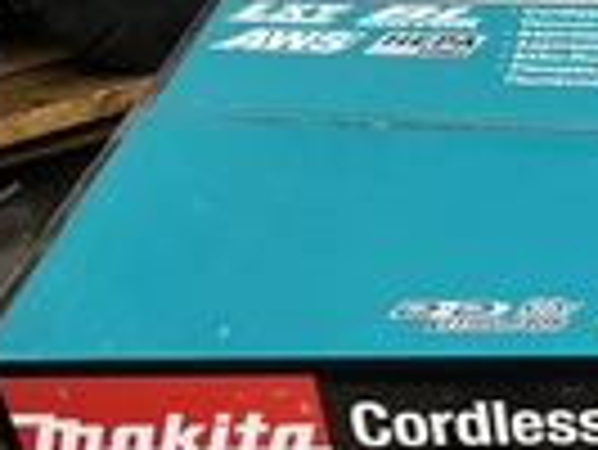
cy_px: 410
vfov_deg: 16.8
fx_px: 1504
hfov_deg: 20.0
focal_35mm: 87
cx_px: 841
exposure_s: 1/154
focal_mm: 3
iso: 20
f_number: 1.8
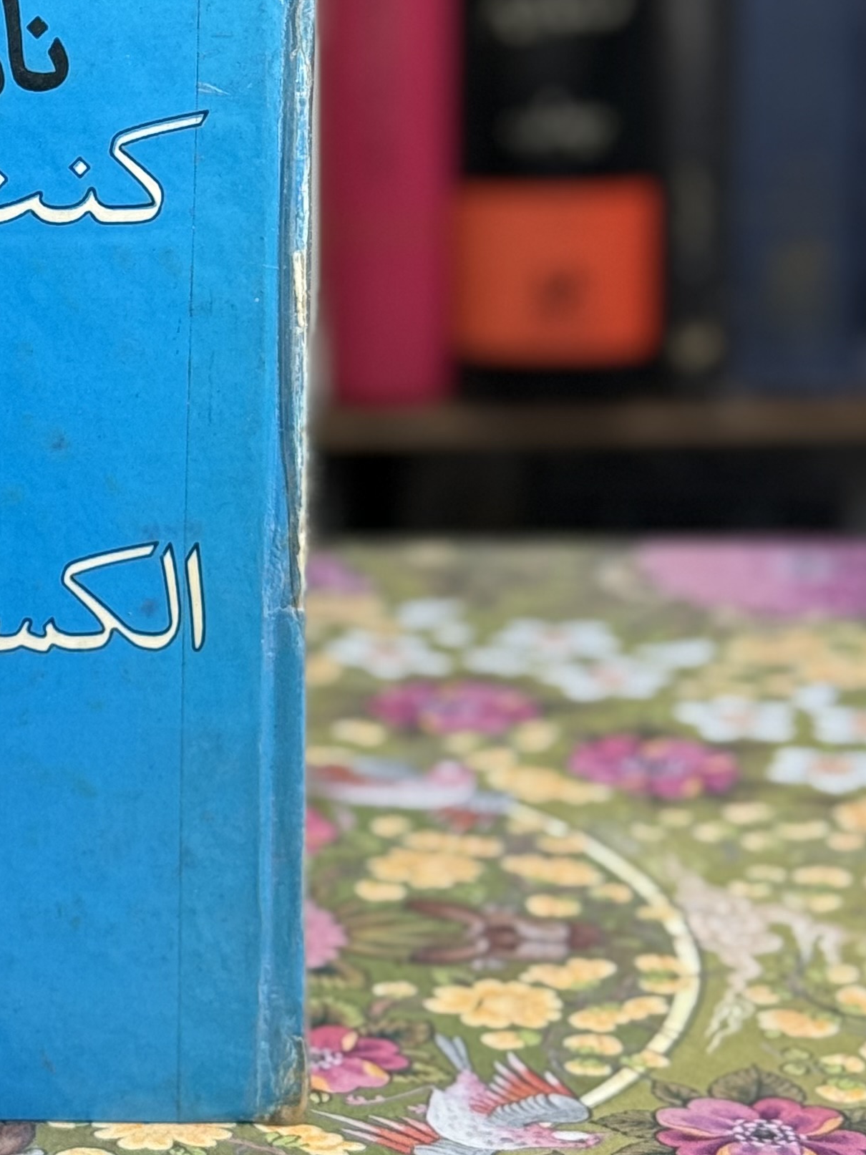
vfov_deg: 16.2
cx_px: -145
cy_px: 120
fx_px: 4002
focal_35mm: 120
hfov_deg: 12.1
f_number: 1.78
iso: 125
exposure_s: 1/100
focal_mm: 6.76
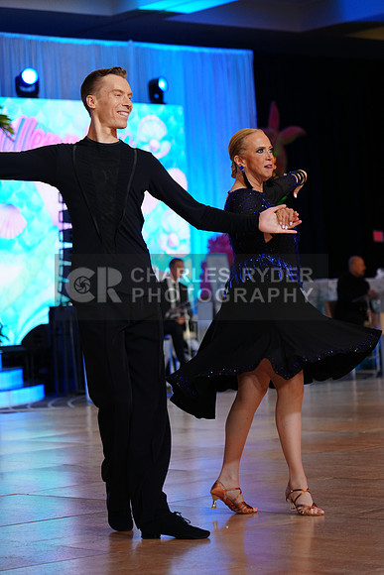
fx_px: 1679
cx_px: 192
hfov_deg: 13.0
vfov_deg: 19.5
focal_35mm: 105
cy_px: 288
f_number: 4
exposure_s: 1/400
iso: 1600
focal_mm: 105
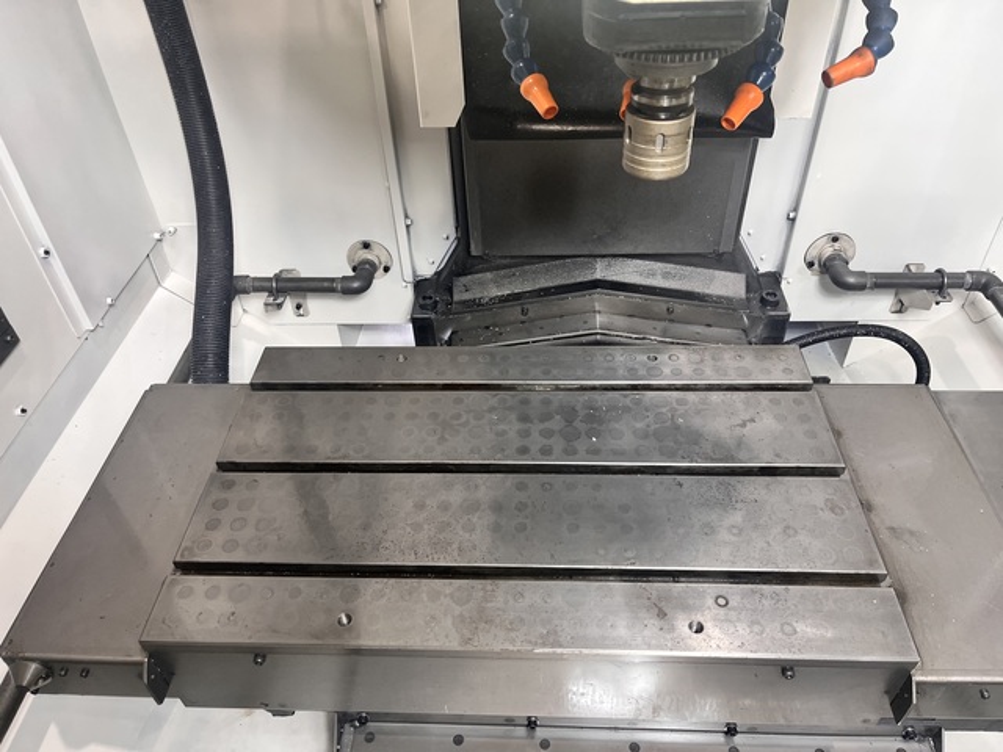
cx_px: 502
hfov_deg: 67.3
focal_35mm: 26
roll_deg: +2.1
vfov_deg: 53.1
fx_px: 753
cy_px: 376
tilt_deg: -41.3
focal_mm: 5.1
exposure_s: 1/120
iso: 125
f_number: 1.6
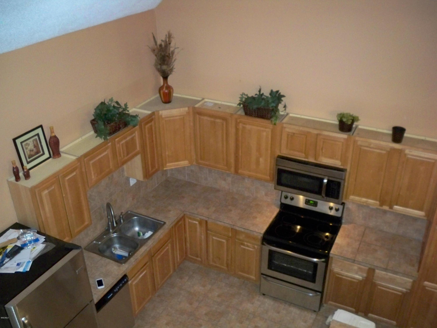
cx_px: 218
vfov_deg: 40.7
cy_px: 164
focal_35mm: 35
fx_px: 442
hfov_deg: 52.6
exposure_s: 1/60
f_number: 3.1
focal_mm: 6.3
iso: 400
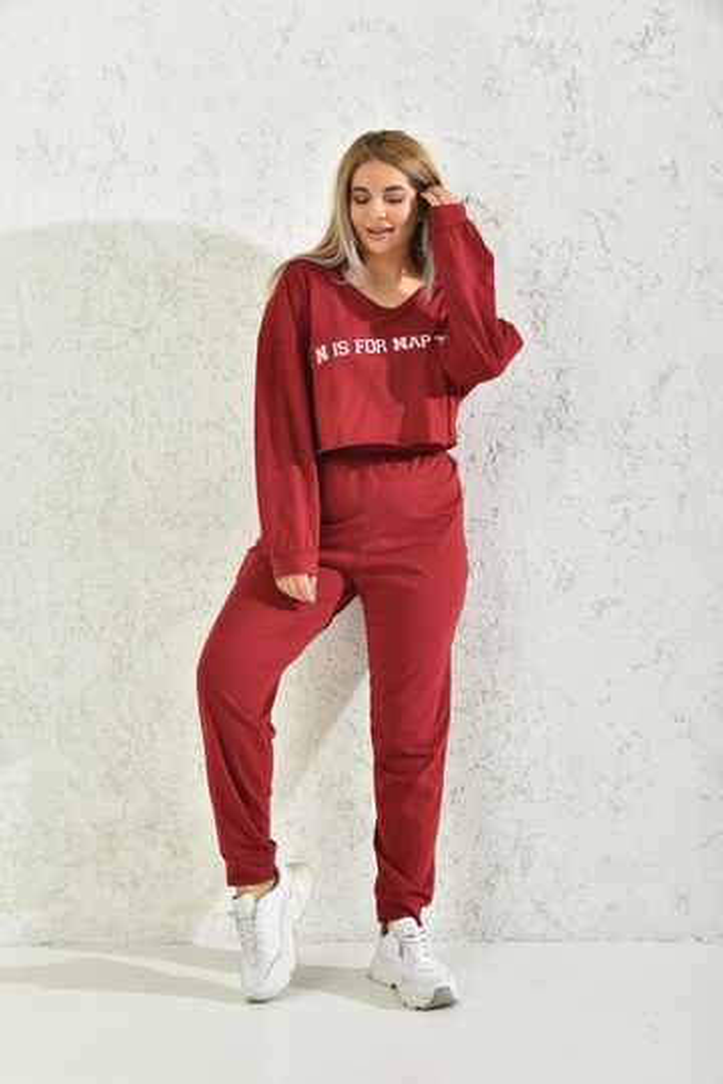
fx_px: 1446
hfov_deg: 28.1
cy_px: 542
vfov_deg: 41.1
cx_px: 362
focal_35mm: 48
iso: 100
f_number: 7.1
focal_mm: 48
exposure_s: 1/160
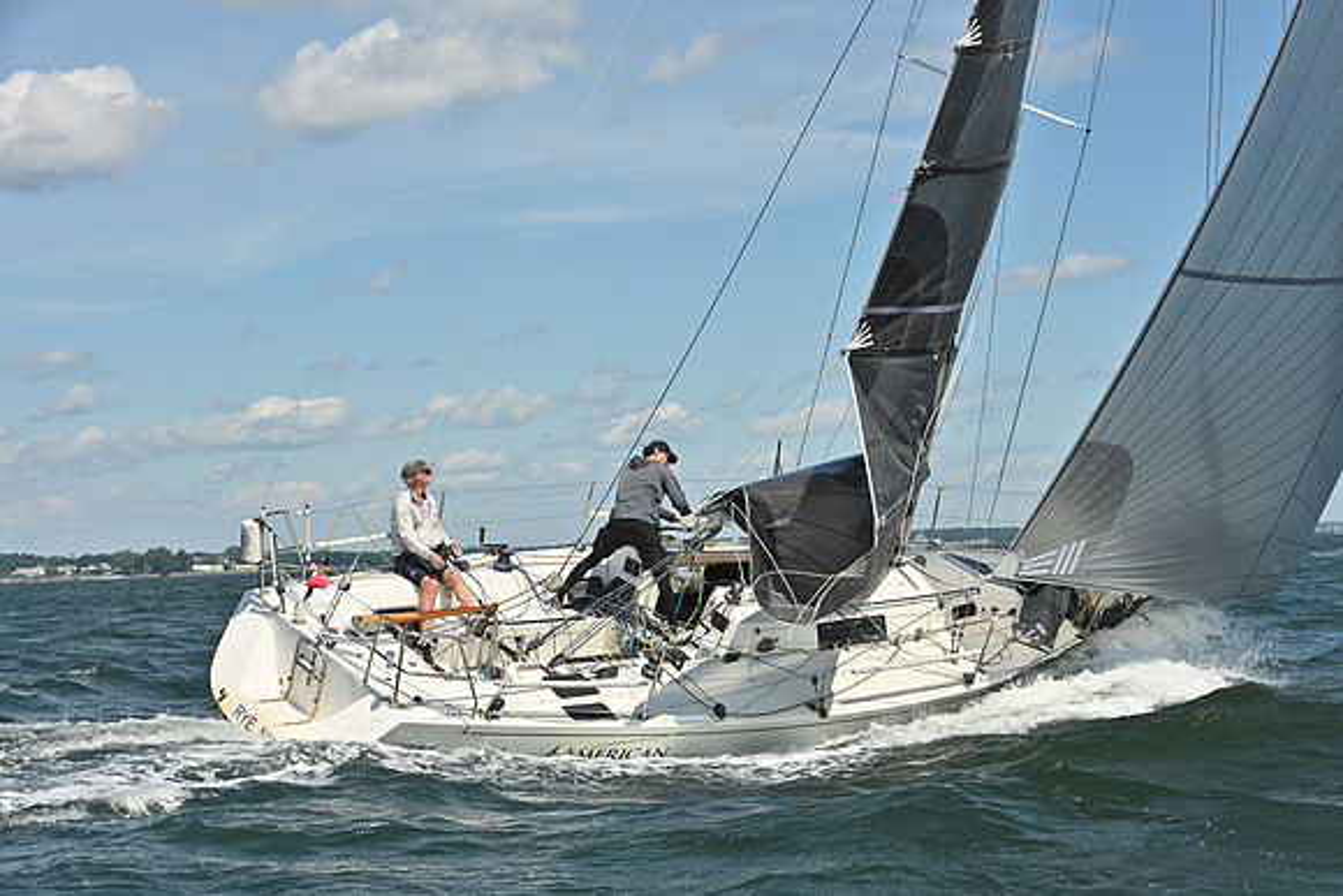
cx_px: 672
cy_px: 448
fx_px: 2612
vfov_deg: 19.5
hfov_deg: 28.8
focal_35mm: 70
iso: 250
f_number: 9
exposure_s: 1/1250
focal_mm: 70
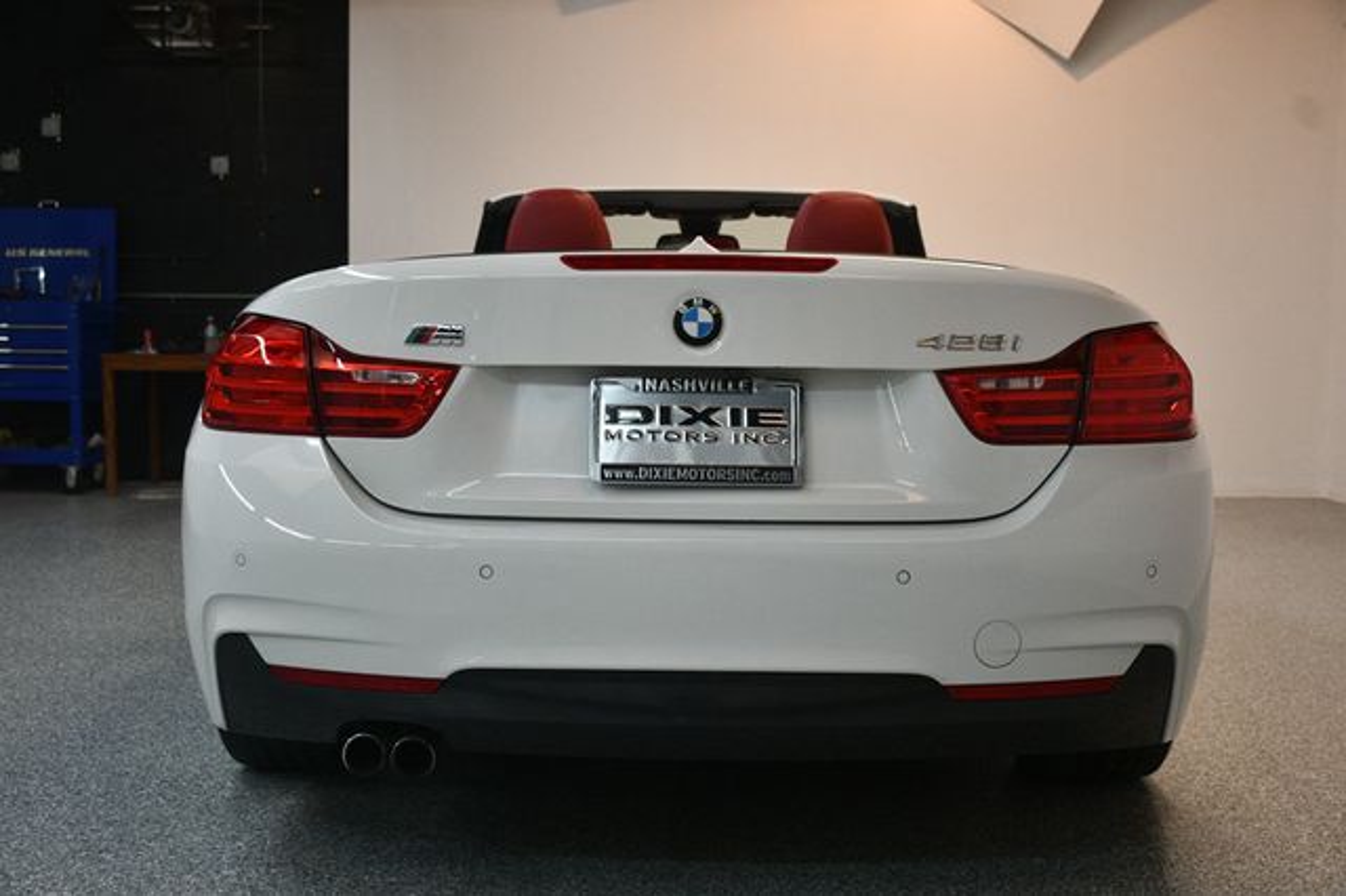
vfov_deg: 29.8
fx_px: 1682
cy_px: 448
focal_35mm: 45
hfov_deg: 43.6
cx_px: 673
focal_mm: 30
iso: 1000
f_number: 4
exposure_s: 1/125
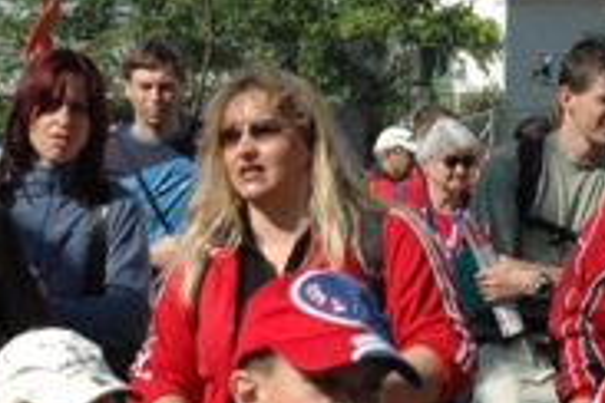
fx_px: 6184
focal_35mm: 368
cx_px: 360
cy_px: -40
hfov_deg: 5.6
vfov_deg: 3.7
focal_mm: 70
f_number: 14
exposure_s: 1/800
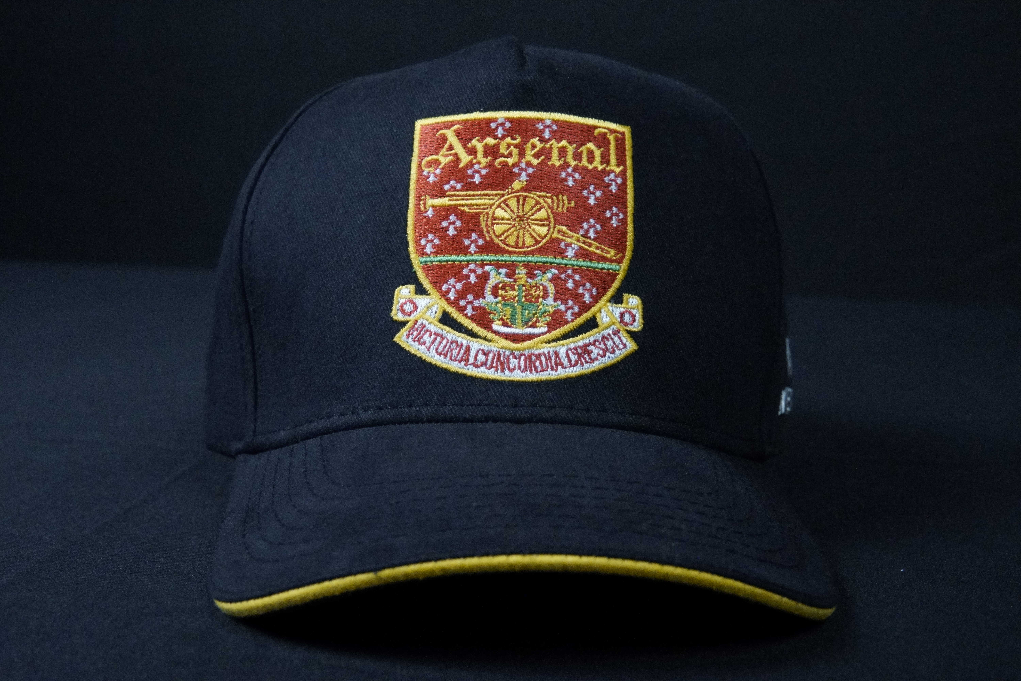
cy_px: 340
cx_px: 510
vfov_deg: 29.9
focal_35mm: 45
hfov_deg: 43.6
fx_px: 1276
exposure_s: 1/320
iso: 6400
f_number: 7.1
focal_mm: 30
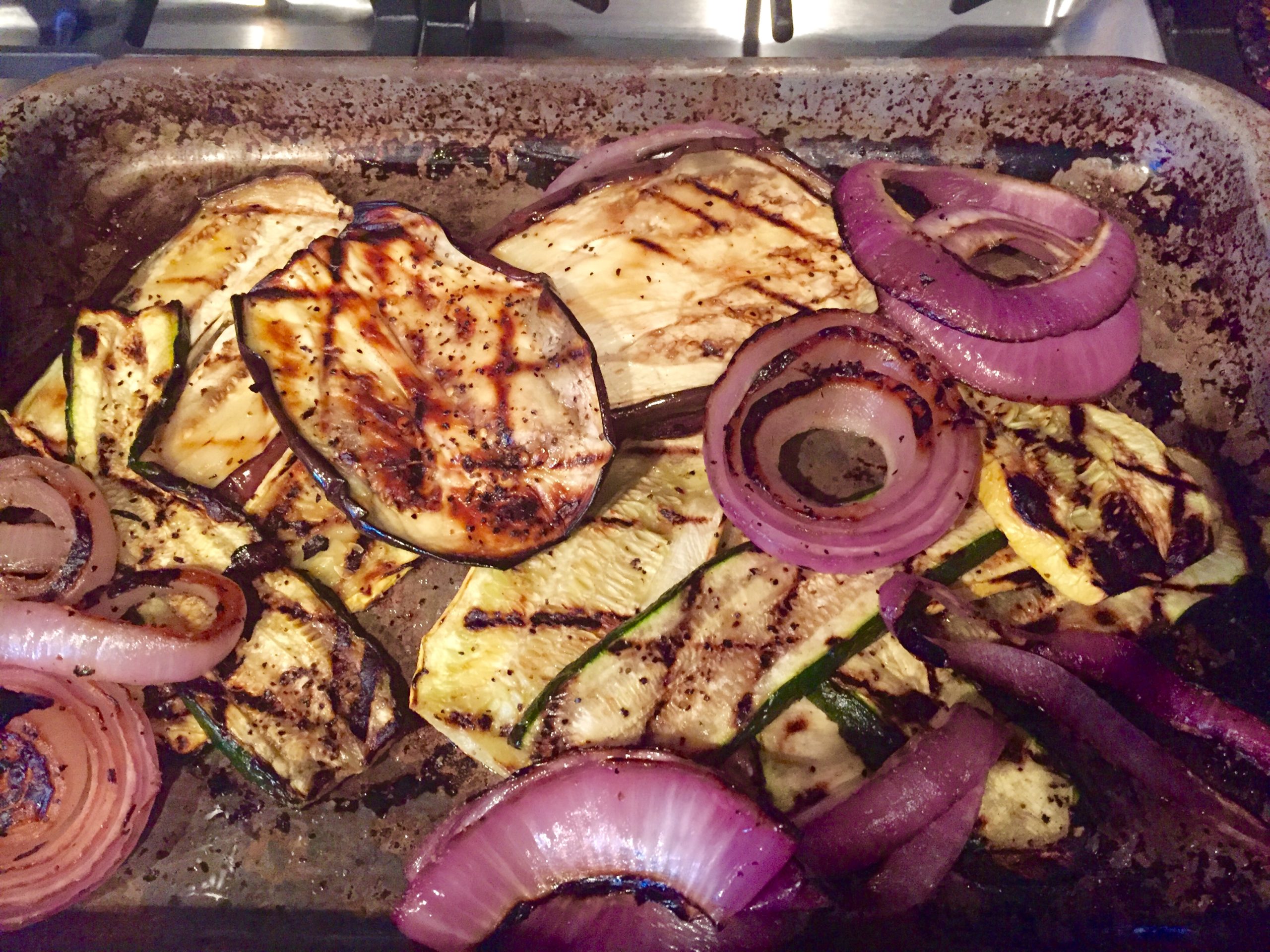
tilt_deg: -61.7
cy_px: 476
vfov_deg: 48.2
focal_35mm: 29
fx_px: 1064
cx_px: 635
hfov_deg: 61.7
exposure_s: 1/15
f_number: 2.2
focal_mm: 4.15
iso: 400
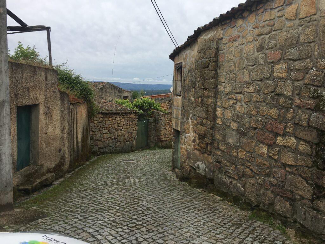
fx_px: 272
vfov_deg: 48.2
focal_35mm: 29
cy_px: 122
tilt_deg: -5.8
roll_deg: -2.4
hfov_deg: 61.7
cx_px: 162
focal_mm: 4.15
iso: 25
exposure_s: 1/905
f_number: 2.2
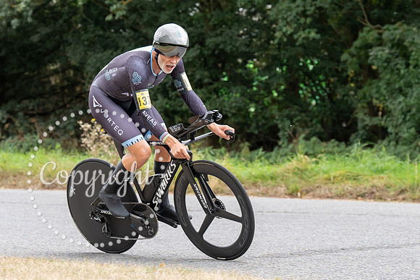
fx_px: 1837
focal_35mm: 157
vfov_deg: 8.7
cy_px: 93
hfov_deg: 13.0
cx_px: 193
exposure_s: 1/1000
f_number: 4
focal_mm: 103
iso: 1000
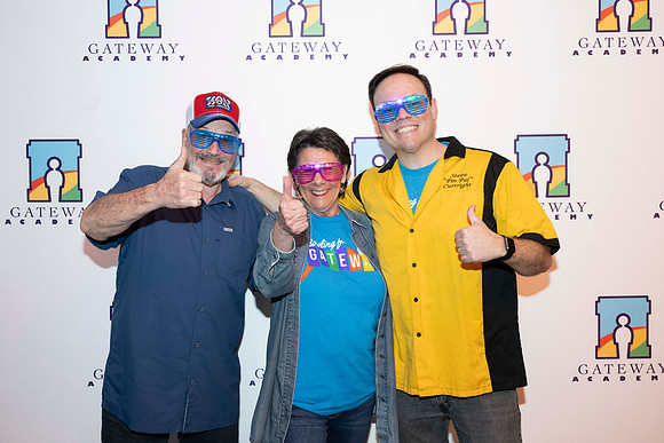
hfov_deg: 54.4
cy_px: 222
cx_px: 332
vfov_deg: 37.9
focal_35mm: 35
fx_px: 646
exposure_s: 1/50
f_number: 5.6
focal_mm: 35
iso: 800
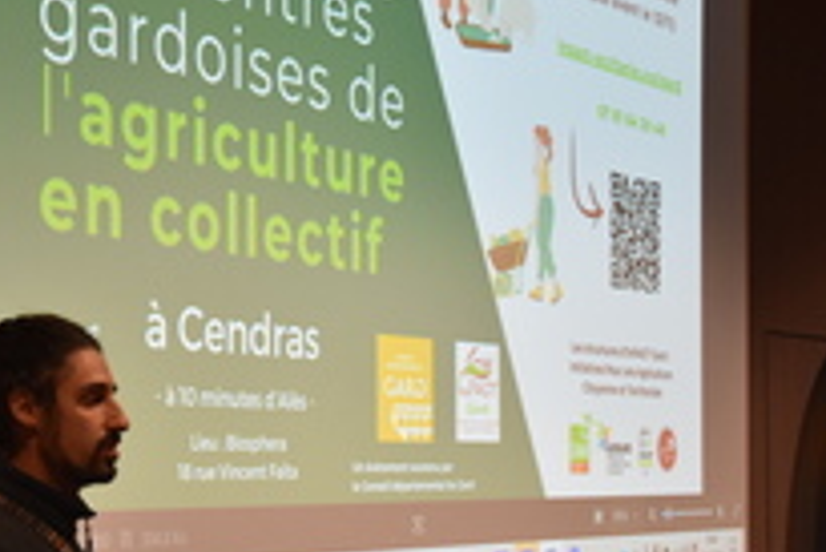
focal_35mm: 88
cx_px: 81
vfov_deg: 15.4
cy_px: 490
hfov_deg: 22.5
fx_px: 2020
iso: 1400
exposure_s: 1/125
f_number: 4.2
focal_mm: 30
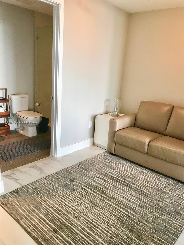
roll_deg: -5.0
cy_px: 122
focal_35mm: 28
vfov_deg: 63.4
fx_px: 198
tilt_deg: -13.4
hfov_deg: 49.7
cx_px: 92
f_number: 1.8
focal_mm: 3.99
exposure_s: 1/40
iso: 25
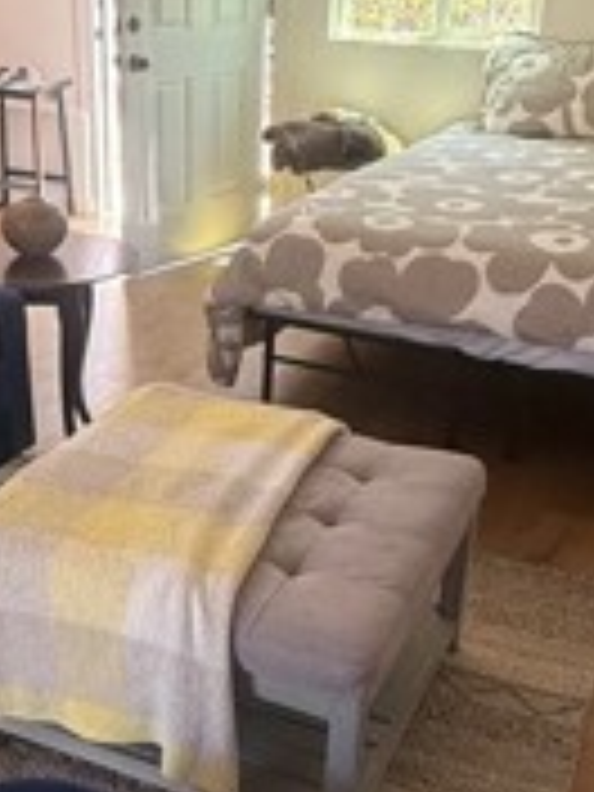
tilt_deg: -23.8
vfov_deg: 37.4
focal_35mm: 51
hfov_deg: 28.4
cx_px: 198
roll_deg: -0.3
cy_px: 454
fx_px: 1167
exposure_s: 1/99
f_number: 2.2
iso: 250
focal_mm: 2.22
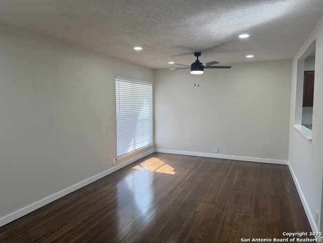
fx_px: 224
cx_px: 162
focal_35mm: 24
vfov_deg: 56.8
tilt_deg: -3.9
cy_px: 122
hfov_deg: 71.6
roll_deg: +0.5
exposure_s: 1/232
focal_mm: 6.76
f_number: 1.78
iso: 100
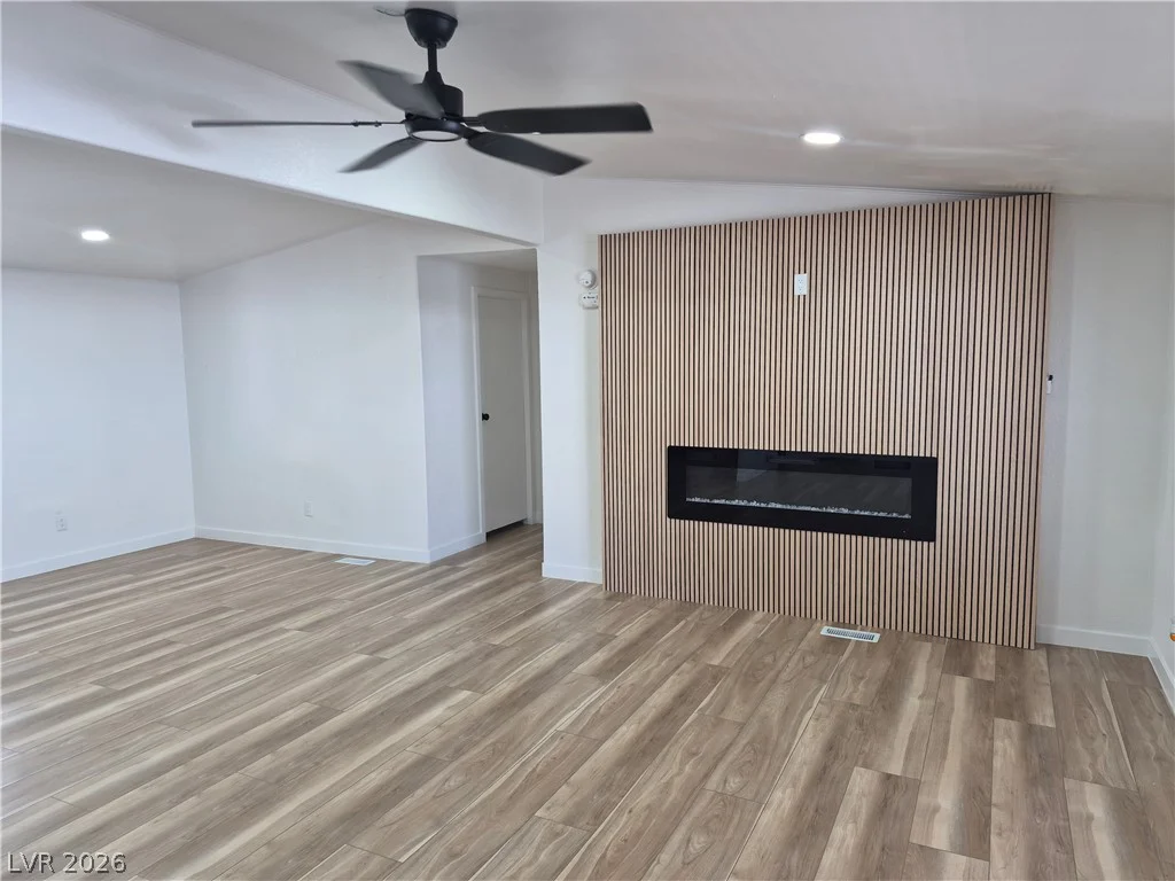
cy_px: 440
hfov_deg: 73.9
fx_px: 781
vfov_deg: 58.9
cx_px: 588
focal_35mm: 23
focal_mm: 5.4
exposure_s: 1/120
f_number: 1.8
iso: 160
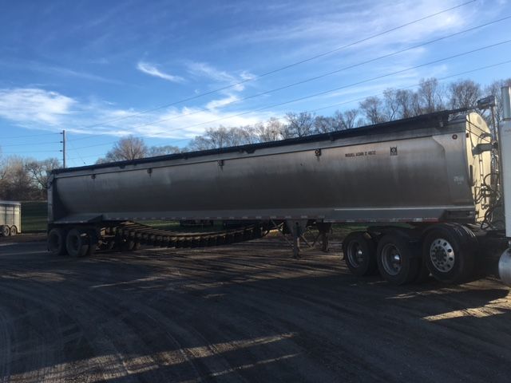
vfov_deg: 48.2
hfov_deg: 61.7
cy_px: 192
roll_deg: +3.0
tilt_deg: +1.4
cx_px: 256
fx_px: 428
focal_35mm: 29
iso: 25
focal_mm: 4.15
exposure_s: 1/693
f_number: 2.2
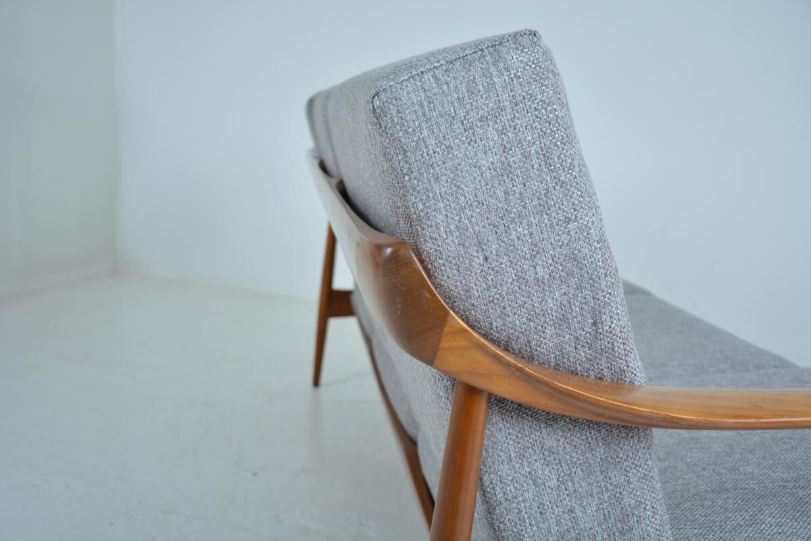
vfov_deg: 34.2
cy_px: 270
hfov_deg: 49.6
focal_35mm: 39
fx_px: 879
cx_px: 406
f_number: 4.5
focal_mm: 26
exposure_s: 1/125
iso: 160
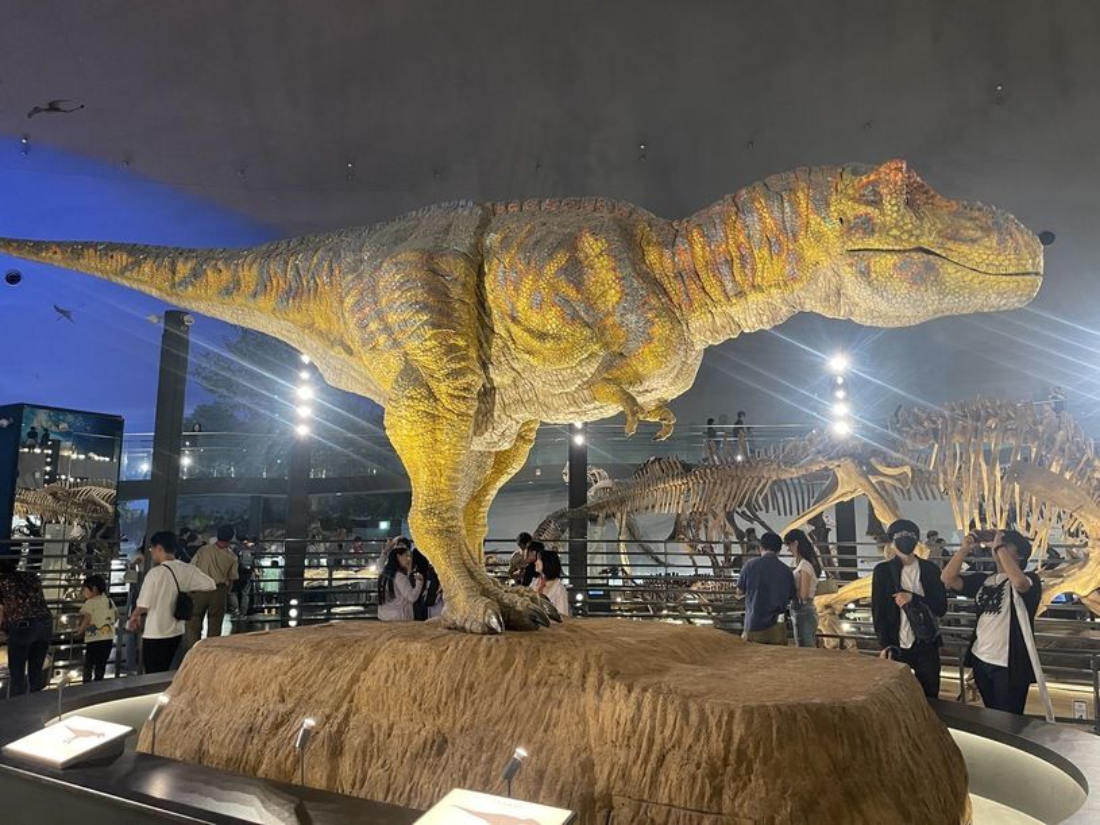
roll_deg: -0.3
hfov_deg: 69.4
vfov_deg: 54.9
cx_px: 550
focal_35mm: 25
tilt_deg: +8.4
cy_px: 412
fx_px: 794
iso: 320
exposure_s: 1/60
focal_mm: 5.1
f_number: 1.6
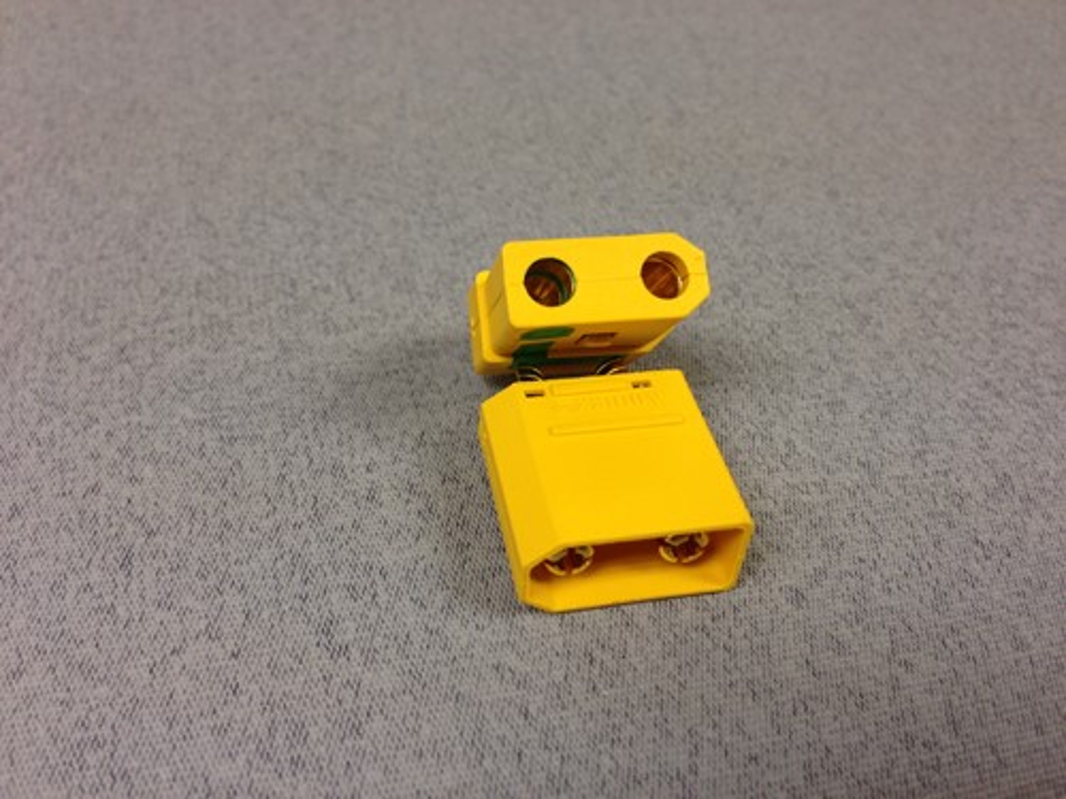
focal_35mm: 33
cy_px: 400
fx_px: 1016
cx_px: 533
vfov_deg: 42.9
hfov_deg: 55.4
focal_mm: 4.12
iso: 50
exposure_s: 1/30
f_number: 2.4
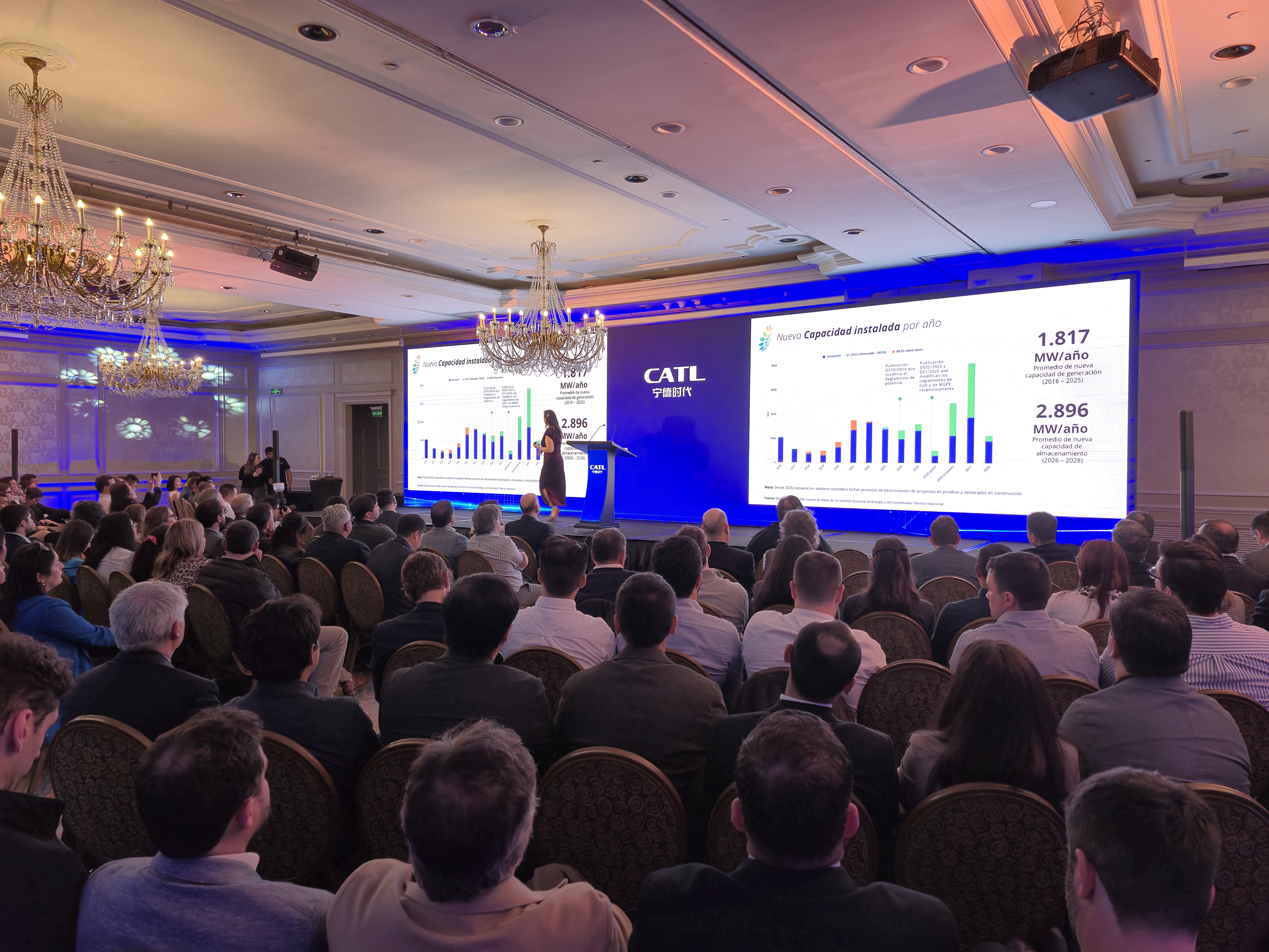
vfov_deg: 58.9
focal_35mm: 23
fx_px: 843
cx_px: 634
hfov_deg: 73.9
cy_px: 476
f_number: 1.8
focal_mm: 5.4
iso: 40
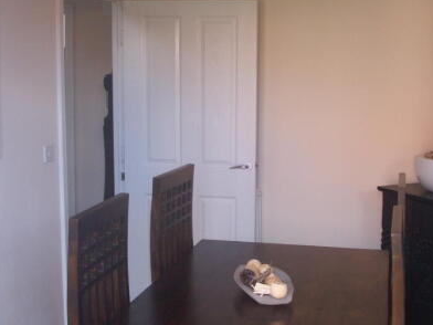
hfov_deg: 34.7
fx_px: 688
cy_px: 177
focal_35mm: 55
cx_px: 283
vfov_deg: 26.5
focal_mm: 7.7
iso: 64
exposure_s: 1/40
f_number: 3.5
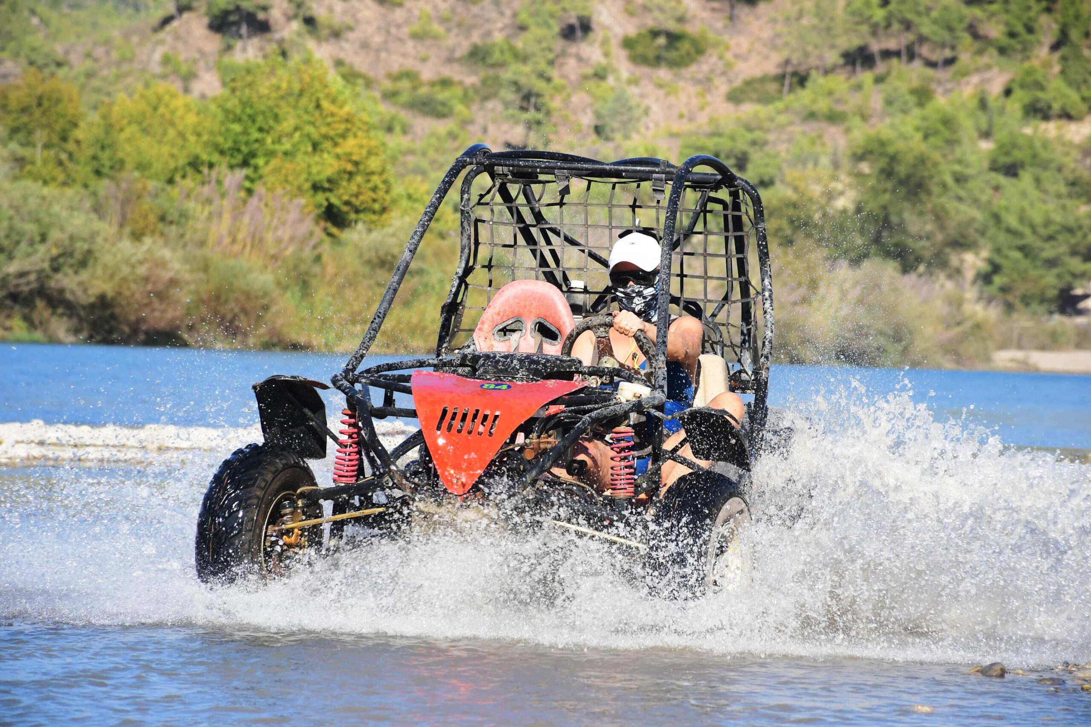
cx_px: 546
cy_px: 364
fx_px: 5909
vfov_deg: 7.0
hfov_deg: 10.5
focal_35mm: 195
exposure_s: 1/640
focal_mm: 130
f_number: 8
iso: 320
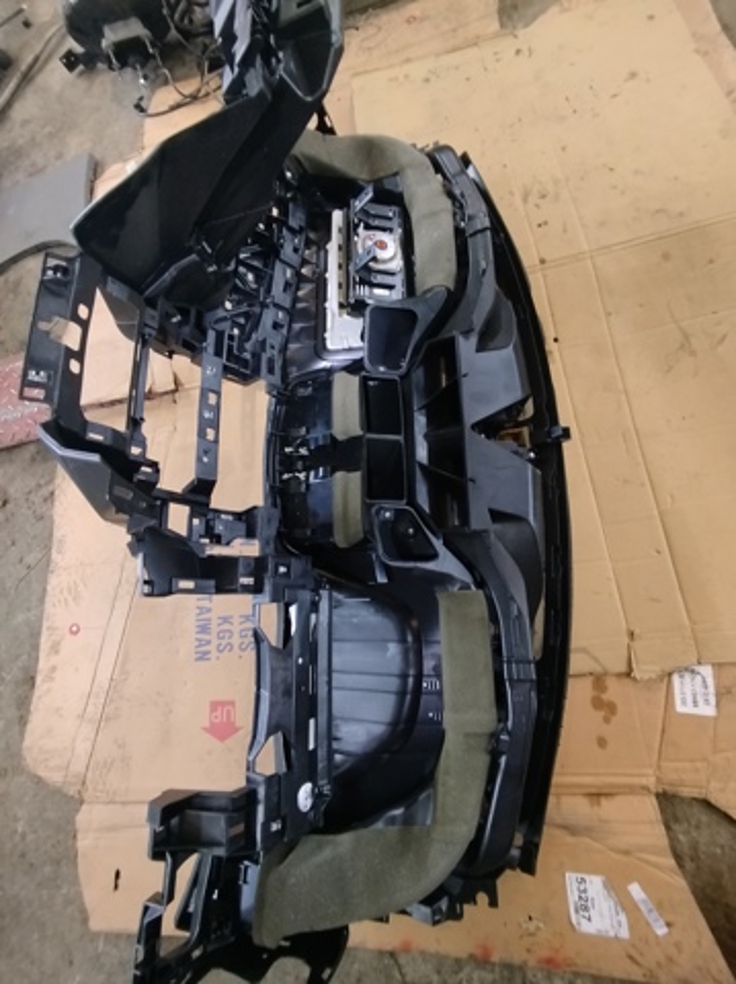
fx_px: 426
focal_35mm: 15
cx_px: 368
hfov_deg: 81.6
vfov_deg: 98.2
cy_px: 492
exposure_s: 1/20
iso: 200
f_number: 2.2
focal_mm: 1.65
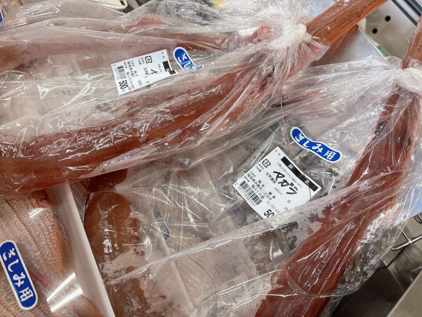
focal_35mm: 26
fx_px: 317
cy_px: 158
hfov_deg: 67.3
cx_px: 211
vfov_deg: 53.1
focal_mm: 5.96
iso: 100
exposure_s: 1/120
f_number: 1.6
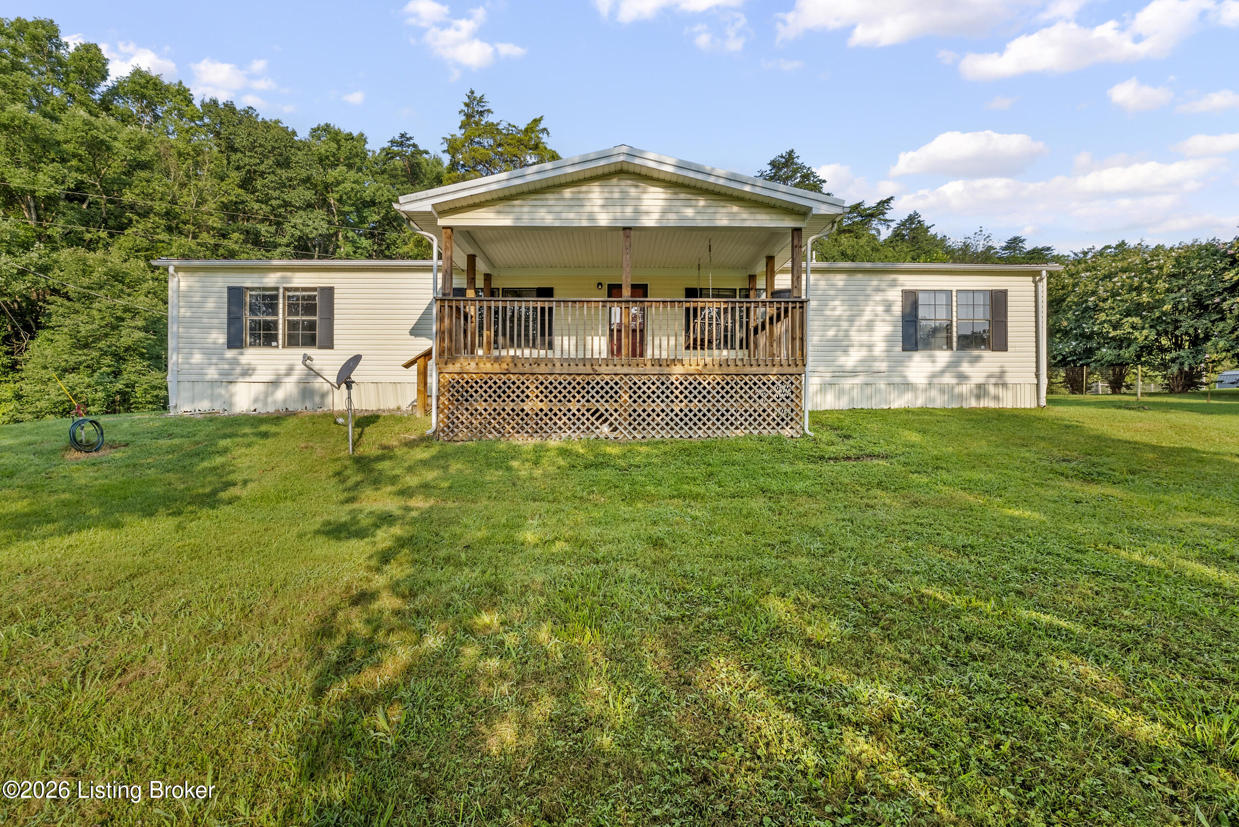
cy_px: 414
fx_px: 568
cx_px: 620
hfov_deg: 94.9
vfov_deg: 72.1
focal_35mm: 16
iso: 800
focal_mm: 16.5
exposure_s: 1/100
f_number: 11
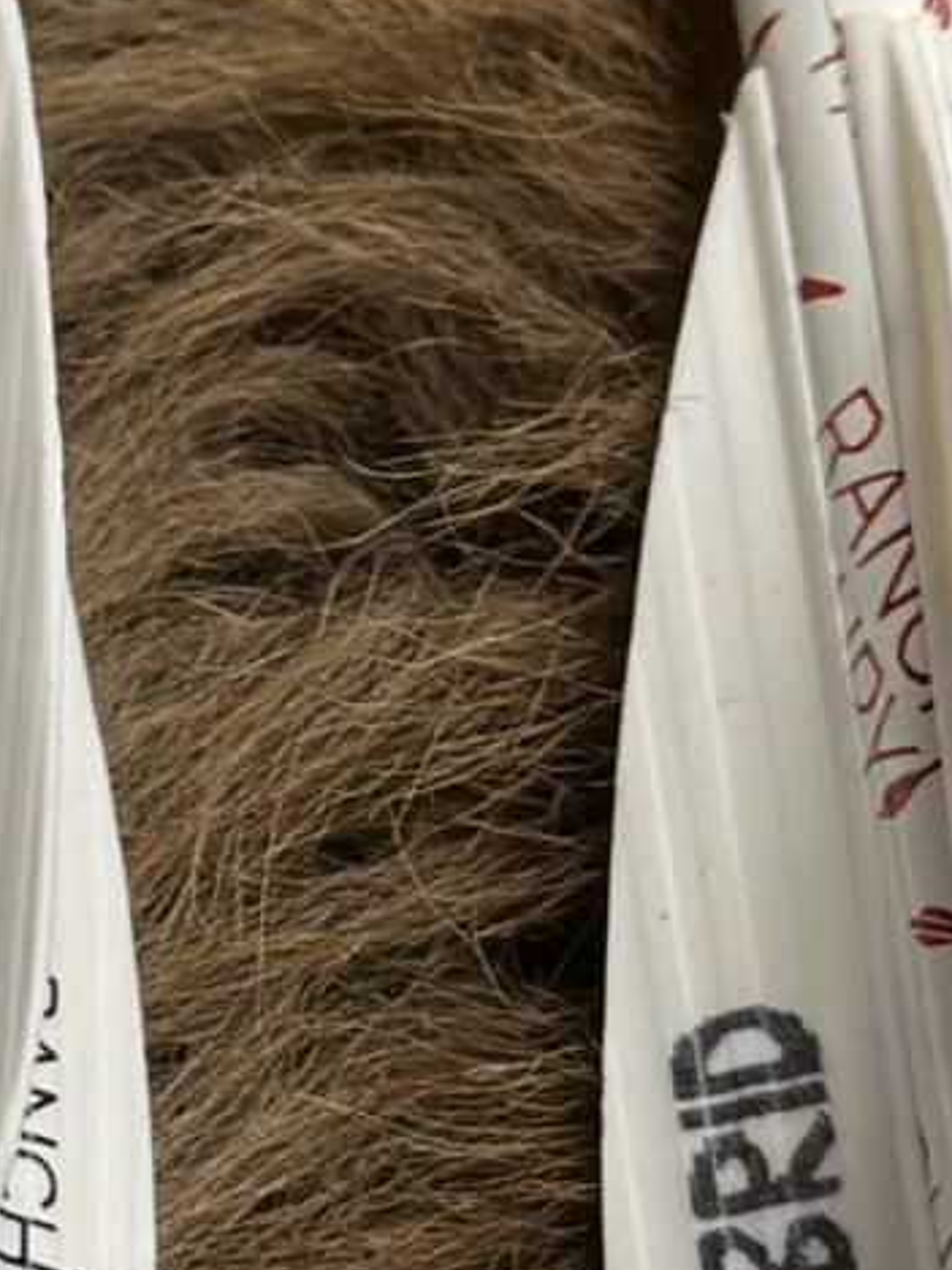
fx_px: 7700
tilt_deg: -60.7
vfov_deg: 9.4
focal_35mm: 210
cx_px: -87
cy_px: 746
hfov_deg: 7.0
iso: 160
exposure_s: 1/60
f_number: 1.78
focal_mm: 6.86
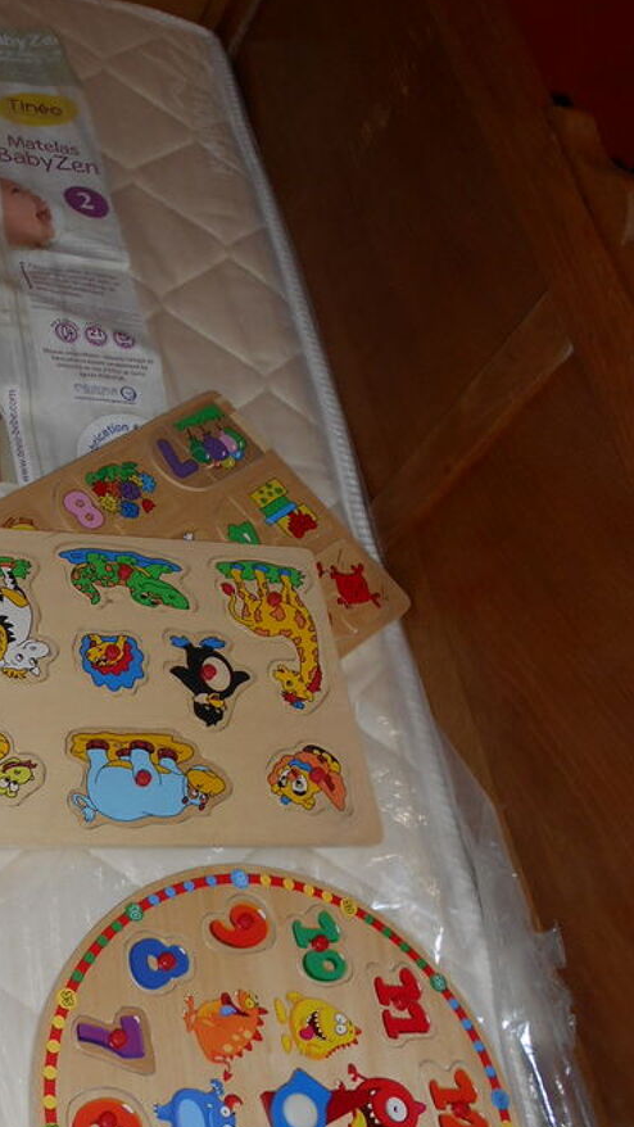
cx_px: 4
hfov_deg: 26.3
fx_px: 1285
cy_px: 654
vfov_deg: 47.2
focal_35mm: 43
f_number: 3.2
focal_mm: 4.6
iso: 80
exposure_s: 1/25
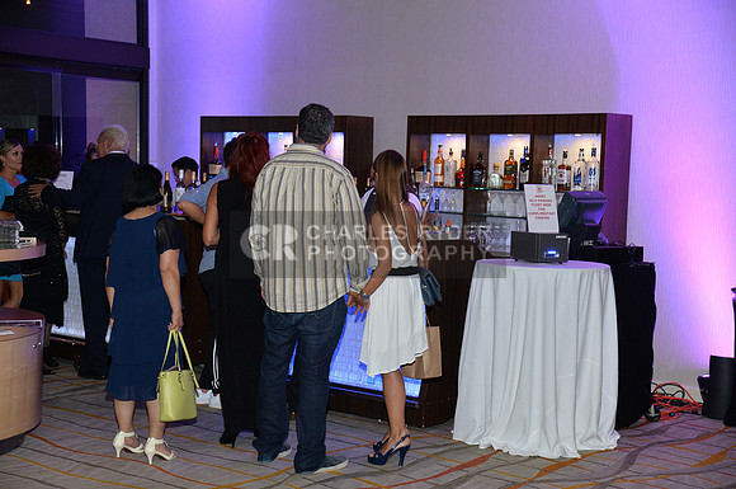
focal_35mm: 62
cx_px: 368
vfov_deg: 21.8
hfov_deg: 32.4
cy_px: 244
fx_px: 1266
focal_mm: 62
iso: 2000
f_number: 5
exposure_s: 1/250
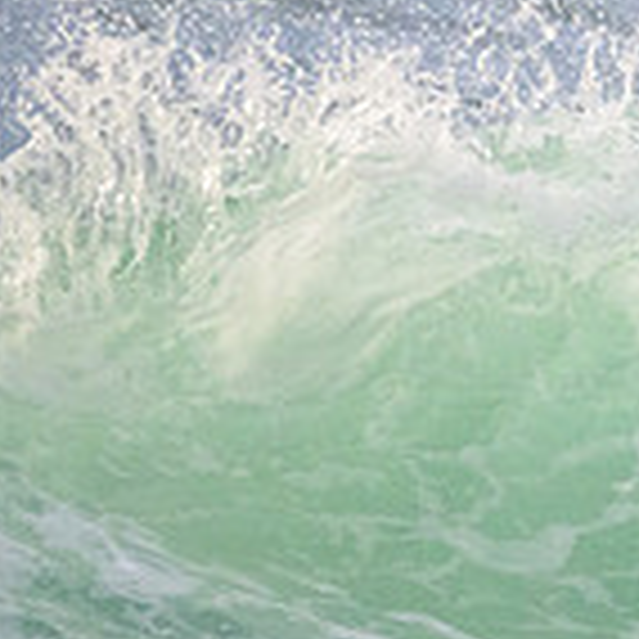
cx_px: 1300
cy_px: 232
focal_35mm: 2768
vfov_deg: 0.6
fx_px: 57809
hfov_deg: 0.6
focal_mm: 800
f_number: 11
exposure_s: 1/2000
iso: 4000
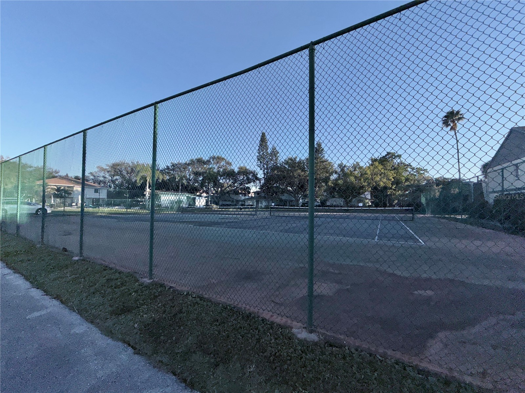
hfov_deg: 102.1
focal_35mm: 14
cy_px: 196
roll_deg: -0.4
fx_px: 212
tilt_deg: +1.9
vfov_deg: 85.7
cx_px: 262
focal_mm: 2.22
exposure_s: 1/2092
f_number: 2.2
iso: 16
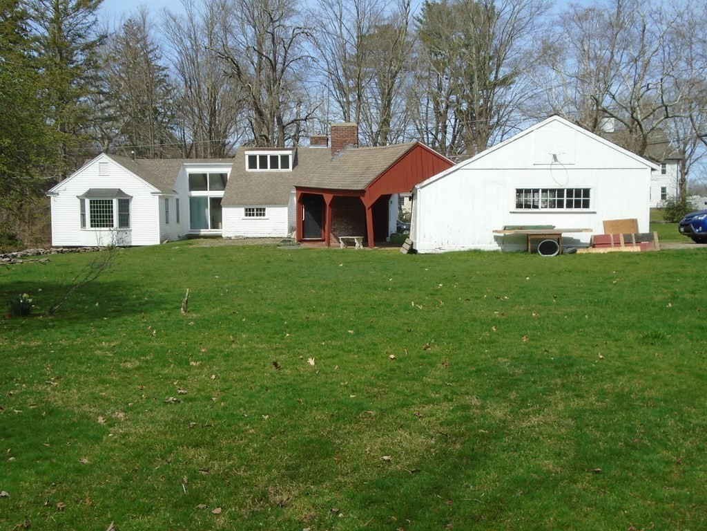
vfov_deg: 34.3
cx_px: 354
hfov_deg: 44.8
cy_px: 266
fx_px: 858
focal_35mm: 42
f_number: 4.1
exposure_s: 1/640
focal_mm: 7.4
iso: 100
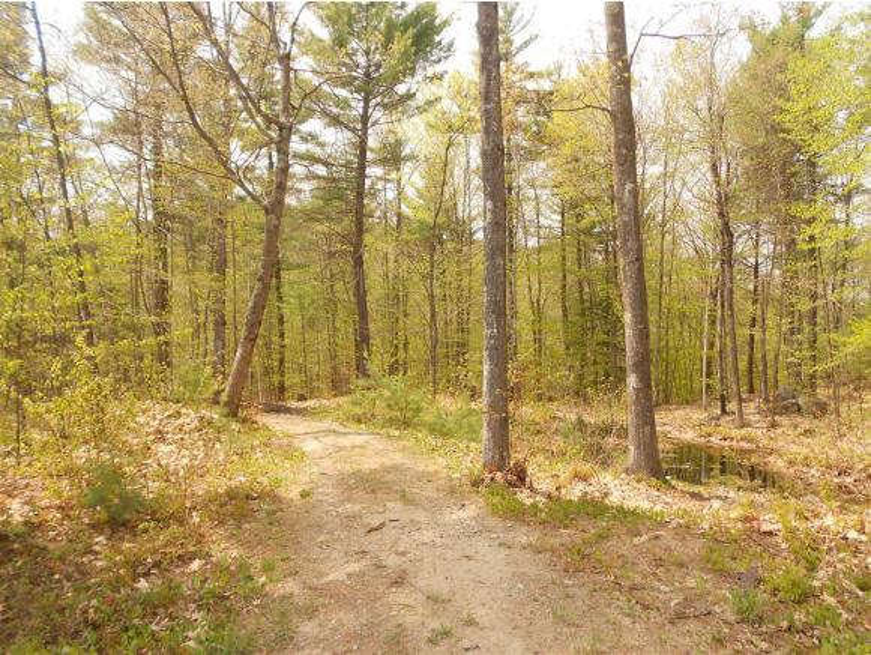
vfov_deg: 53.1
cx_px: 436
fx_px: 655
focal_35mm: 26
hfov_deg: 67.3
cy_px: 328
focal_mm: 4.6
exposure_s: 1/320
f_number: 3.2
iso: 80
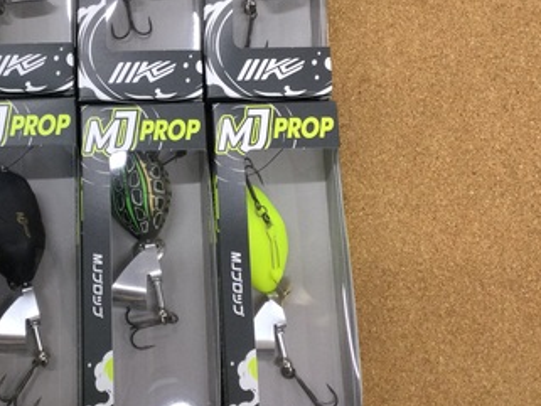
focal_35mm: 58
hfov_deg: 32.7
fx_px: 907
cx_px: 143
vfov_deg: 25.1
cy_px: 130
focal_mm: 3.3
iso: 32
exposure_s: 1/30
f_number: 2.4
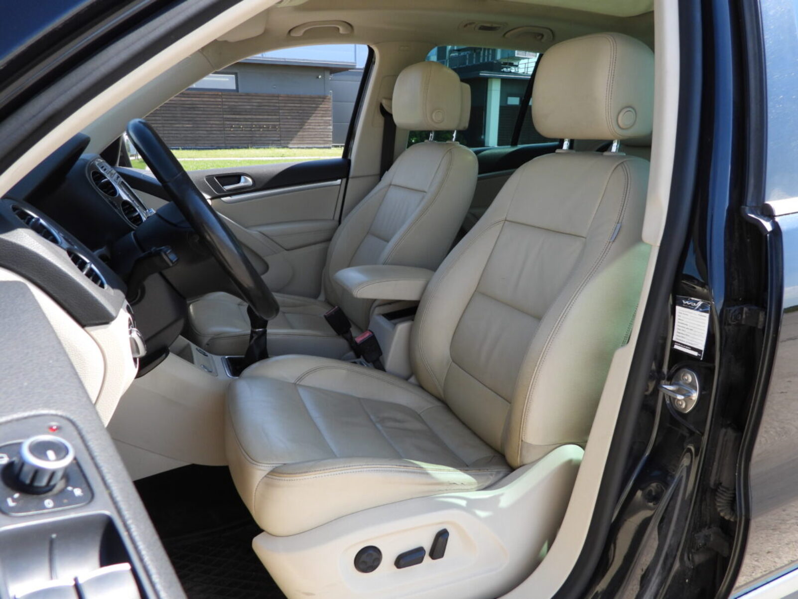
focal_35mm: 24
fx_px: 553
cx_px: 399
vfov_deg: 56.8
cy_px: 300
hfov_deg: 71.6
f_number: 2.8
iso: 100
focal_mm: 4.3
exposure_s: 1/400
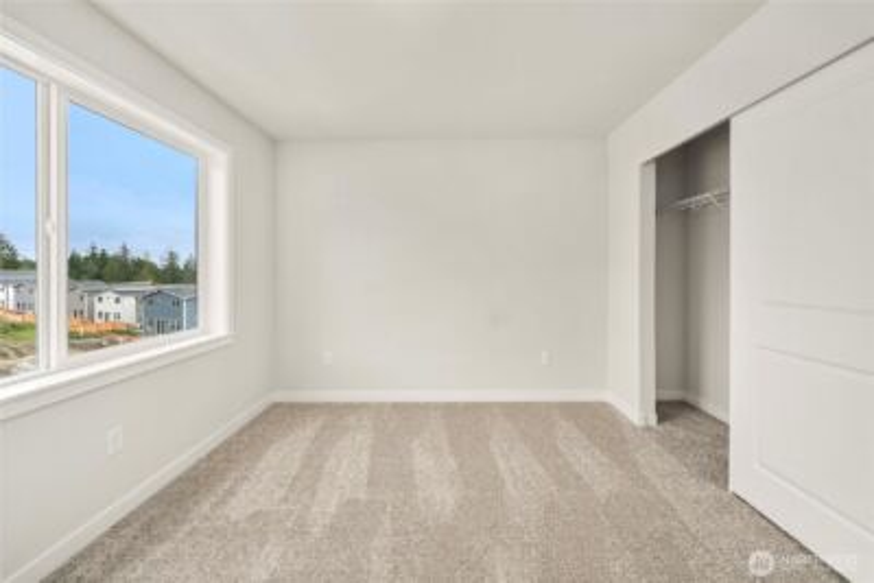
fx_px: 291
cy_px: 292
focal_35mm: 12
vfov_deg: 90.1
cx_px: 437
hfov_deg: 112.6
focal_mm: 12
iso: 100
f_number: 6.3
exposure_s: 1/60
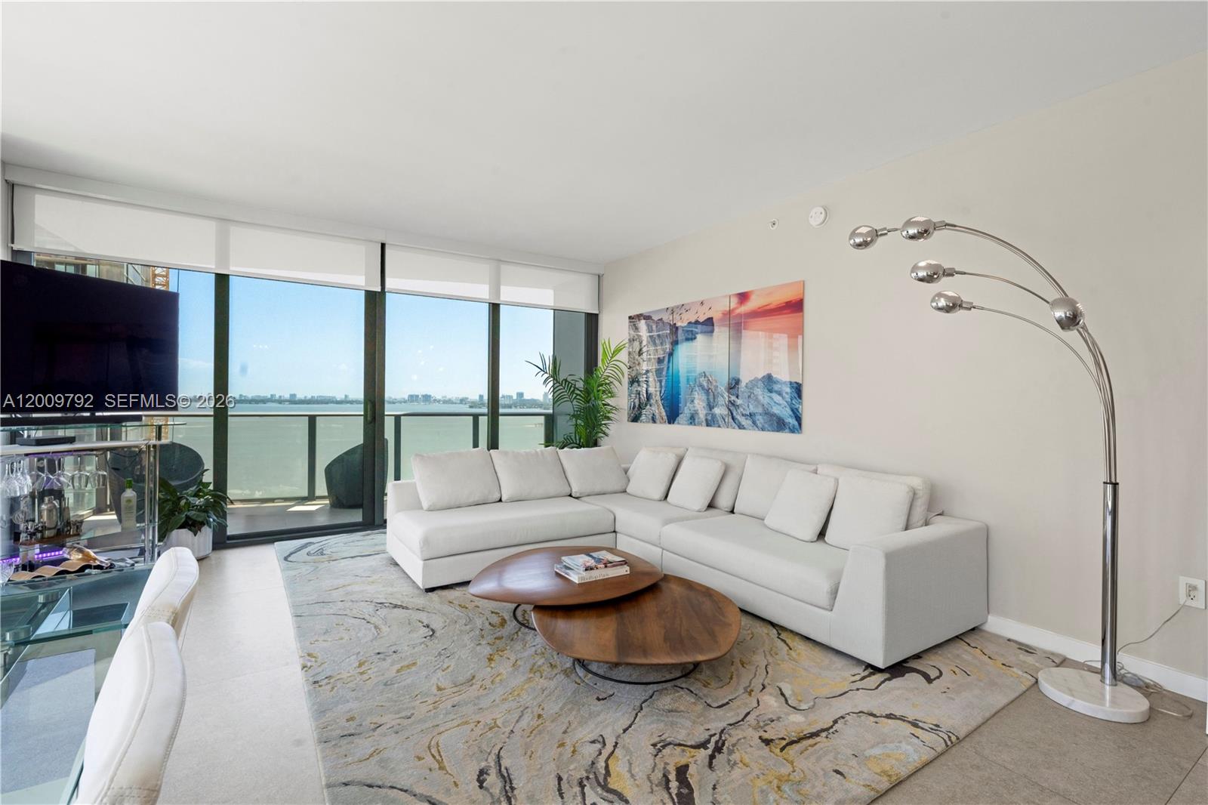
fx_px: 537
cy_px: 402
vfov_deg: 73.7
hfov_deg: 96.7
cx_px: 604
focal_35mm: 16
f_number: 11
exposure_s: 1/40
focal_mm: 16
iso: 800
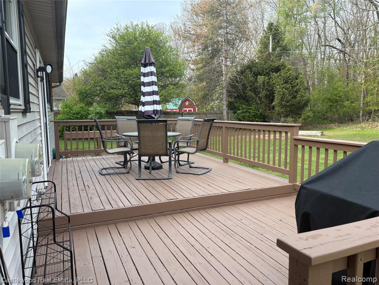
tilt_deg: -5.2
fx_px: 285
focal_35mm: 26
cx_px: 190
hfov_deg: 67.3
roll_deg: +0.4
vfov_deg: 53.1
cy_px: 142
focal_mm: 5.96
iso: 64
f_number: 1.6
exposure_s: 1/716
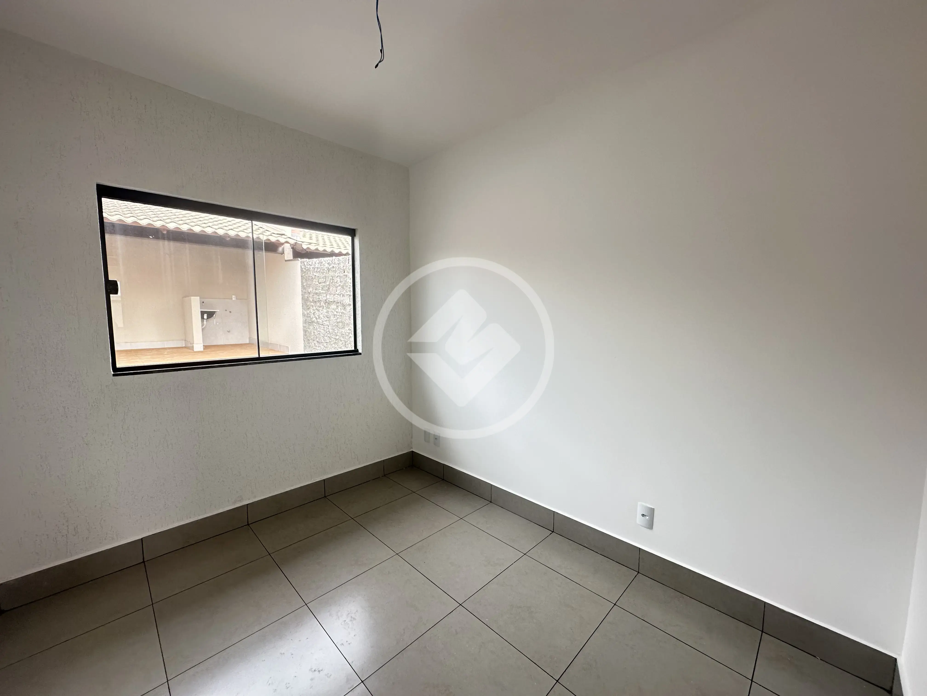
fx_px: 375
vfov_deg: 85.7
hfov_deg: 102.1
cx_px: 464
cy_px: 348
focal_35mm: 14
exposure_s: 1/99
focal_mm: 2.22
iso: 64
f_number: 2.2
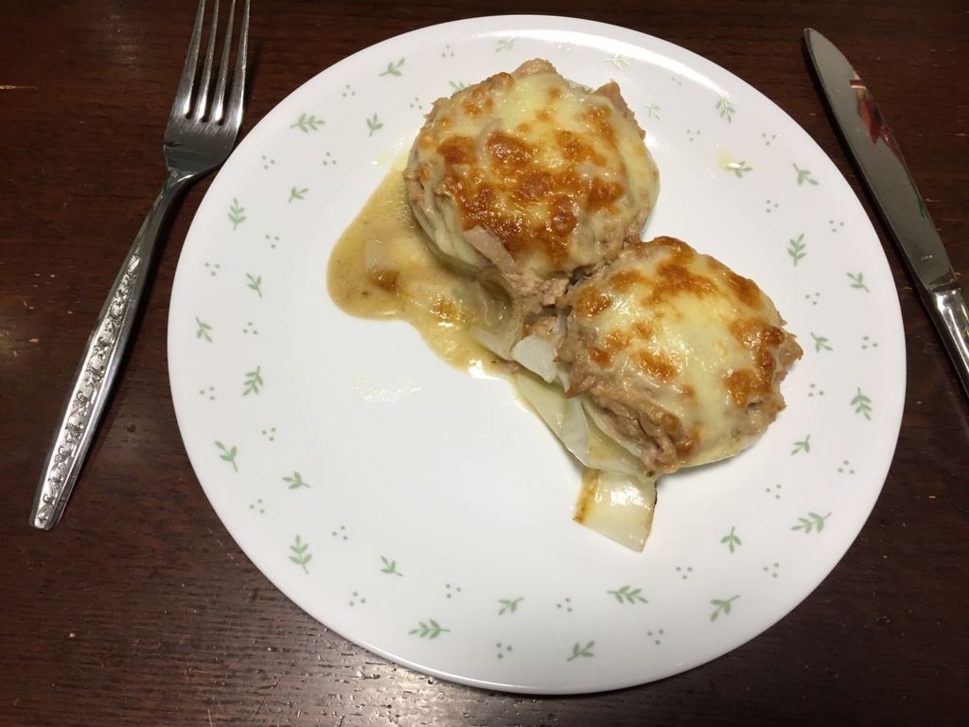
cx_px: 484
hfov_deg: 61.7
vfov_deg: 48.2
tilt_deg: -69.7
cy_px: 364
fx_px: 812
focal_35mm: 29
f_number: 2.2
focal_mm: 4.15
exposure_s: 1/30
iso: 40
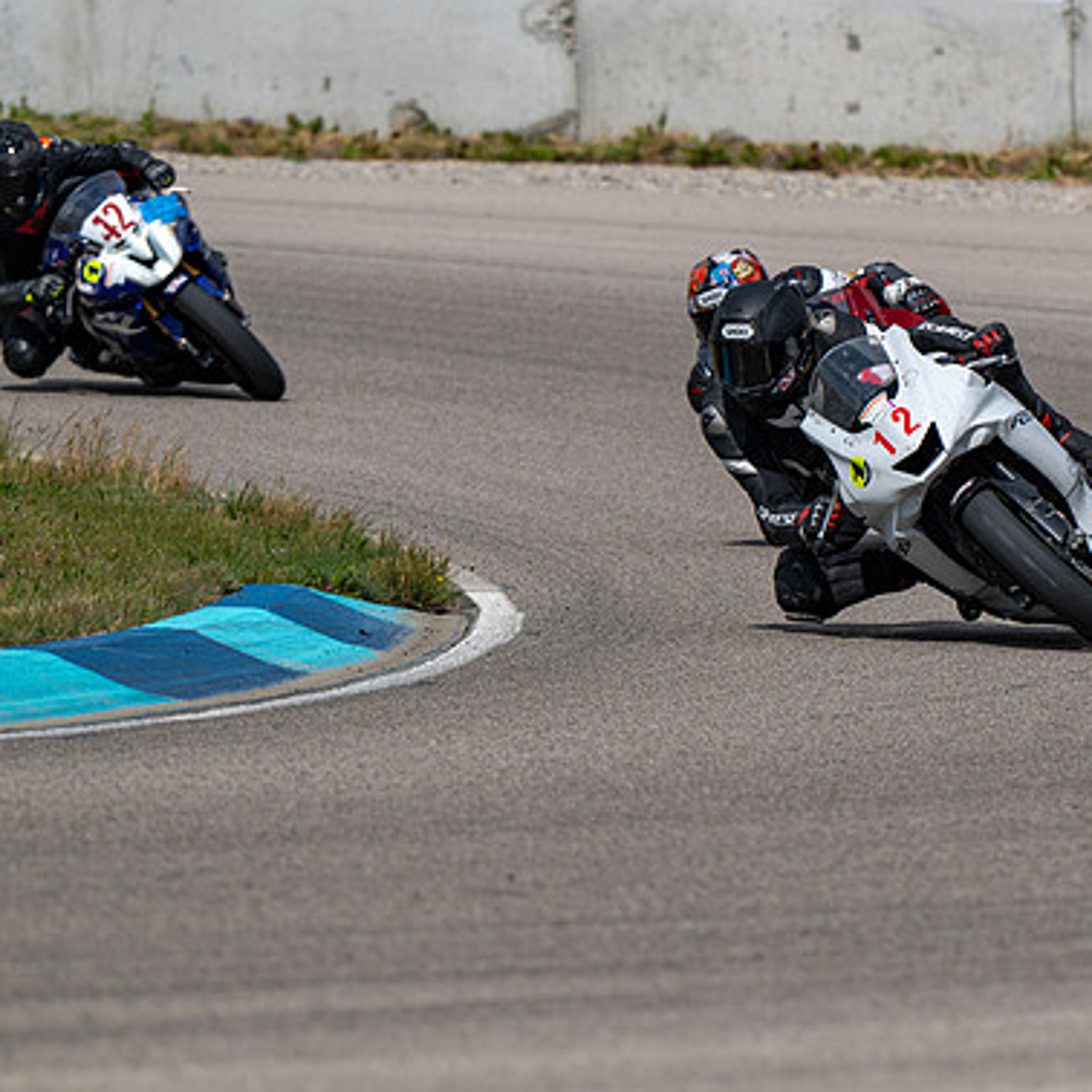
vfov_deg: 2.9
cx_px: 1006
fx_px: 21236
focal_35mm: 595
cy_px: 480
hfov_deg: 2.9
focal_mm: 340
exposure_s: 1/1250
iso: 90
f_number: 6.3
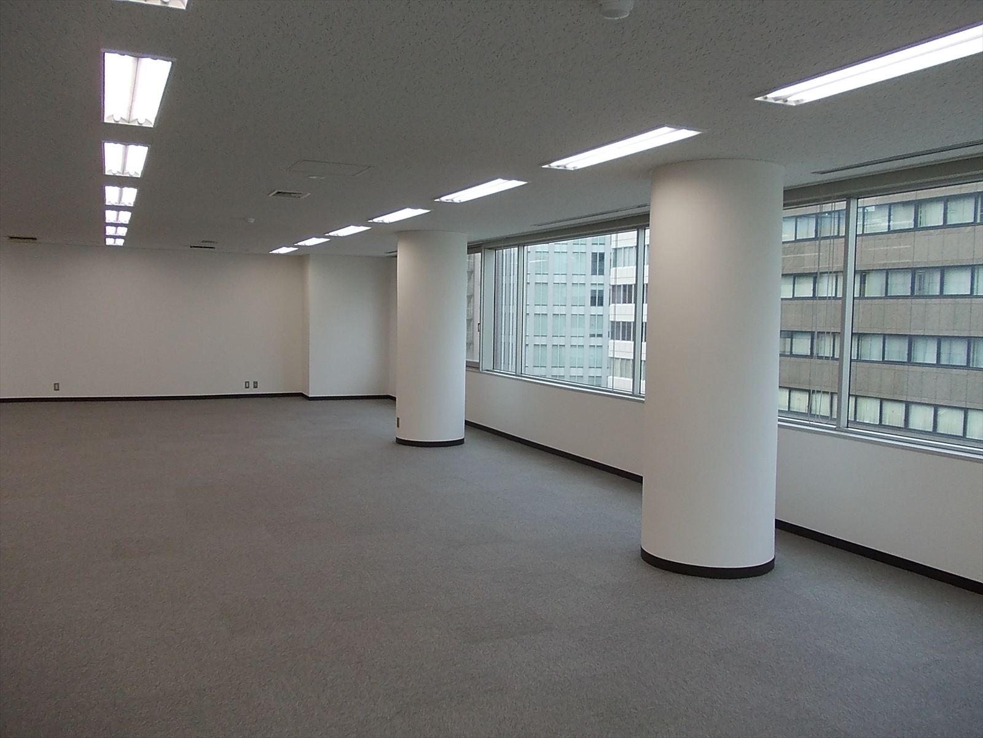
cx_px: 492
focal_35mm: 28
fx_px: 795
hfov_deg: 63.4
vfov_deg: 49.7
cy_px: 369
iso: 80
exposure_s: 1/160
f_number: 2.7
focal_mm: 4
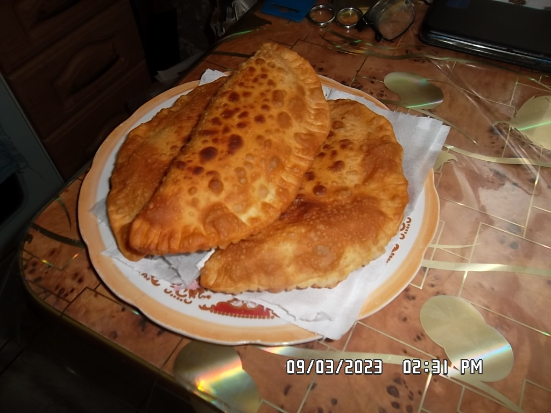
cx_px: 276
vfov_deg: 51.4
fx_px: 430
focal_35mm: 27
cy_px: 206
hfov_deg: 65.3
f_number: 3.5
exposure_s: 1/45
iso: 100
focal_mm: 4.9
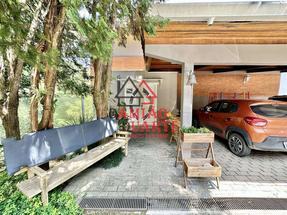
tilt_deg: -4.3
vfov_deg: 85.7
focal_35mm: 14
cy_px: 108
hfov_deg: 102.1
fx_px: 116
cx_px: 144
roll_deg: -0.4
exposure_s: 1/99
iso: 50
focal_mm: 2.22
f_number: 2.2
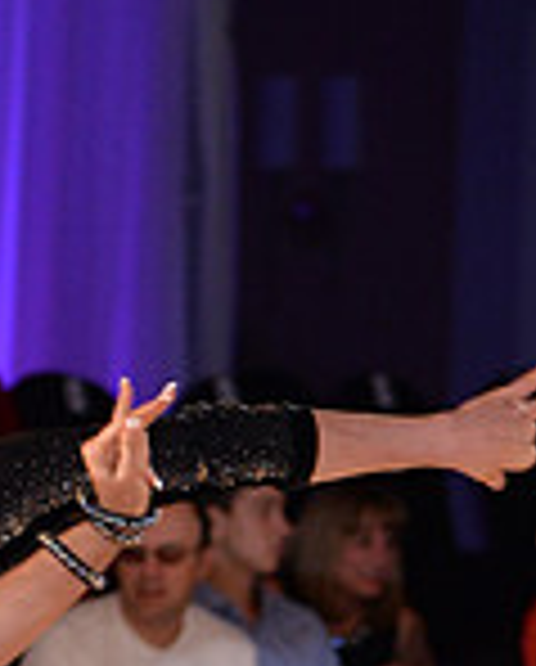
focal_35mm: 411
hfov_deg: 3.8
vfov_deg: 4.7
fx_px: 8125
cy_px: 976
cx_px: -327
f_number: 4.5
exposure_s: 1/250
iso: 1600
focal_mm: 112
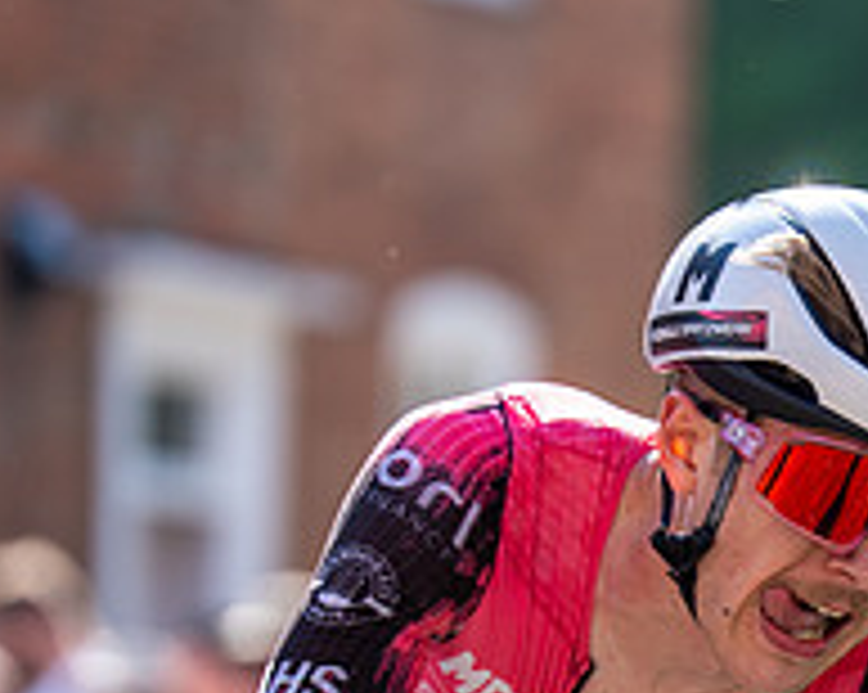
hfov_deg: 3.0
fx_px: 16758
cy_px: 846
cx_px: 1042
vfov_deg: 2.4
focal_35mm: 653
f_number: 3.5
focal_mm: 178
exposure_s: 1/1000
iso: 200
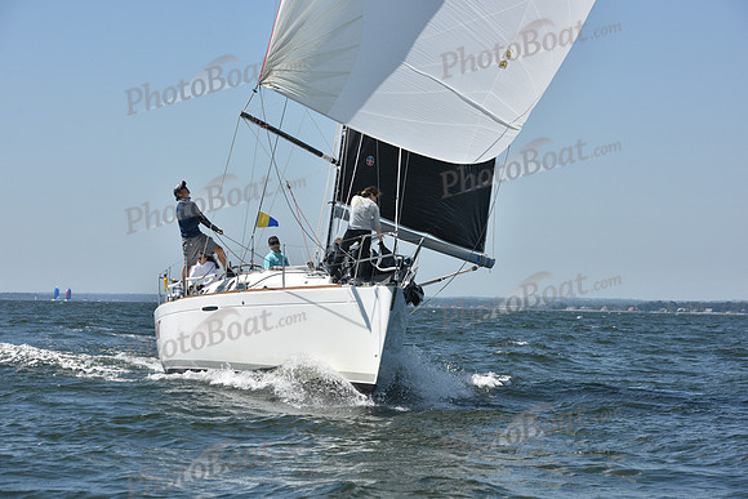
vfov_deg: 13.7
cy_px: 250
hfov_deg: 20.4
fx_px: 2078
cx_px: 374
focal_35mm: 100
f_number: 8
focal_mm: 100
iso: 250
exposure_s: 1/1250
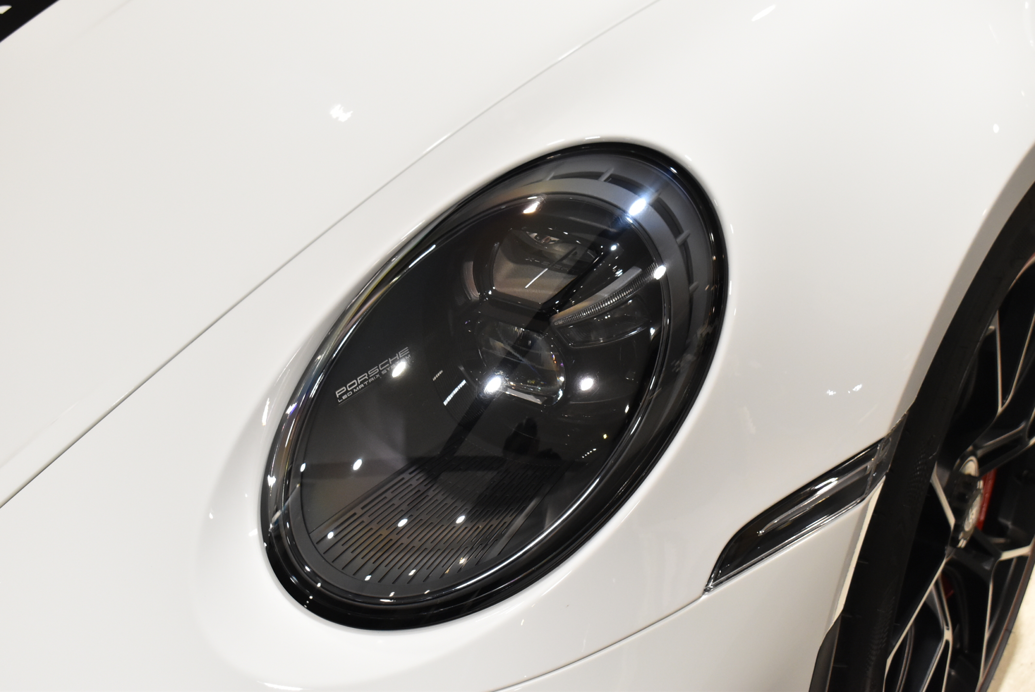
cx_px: 518
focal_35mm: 52
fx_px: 1510
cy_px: 346
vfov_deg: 25.8
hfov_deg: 37.8
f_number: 7.1
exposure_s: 1/60
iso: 1800
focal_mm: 35
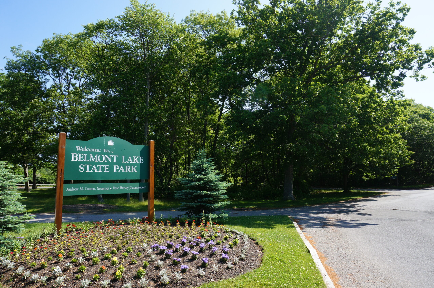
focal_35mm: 24
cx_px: 217
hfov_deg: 73.8
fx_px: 289
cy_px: 144
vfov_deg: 53.0
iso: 100
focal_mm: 16
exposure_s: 1/80
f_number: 10
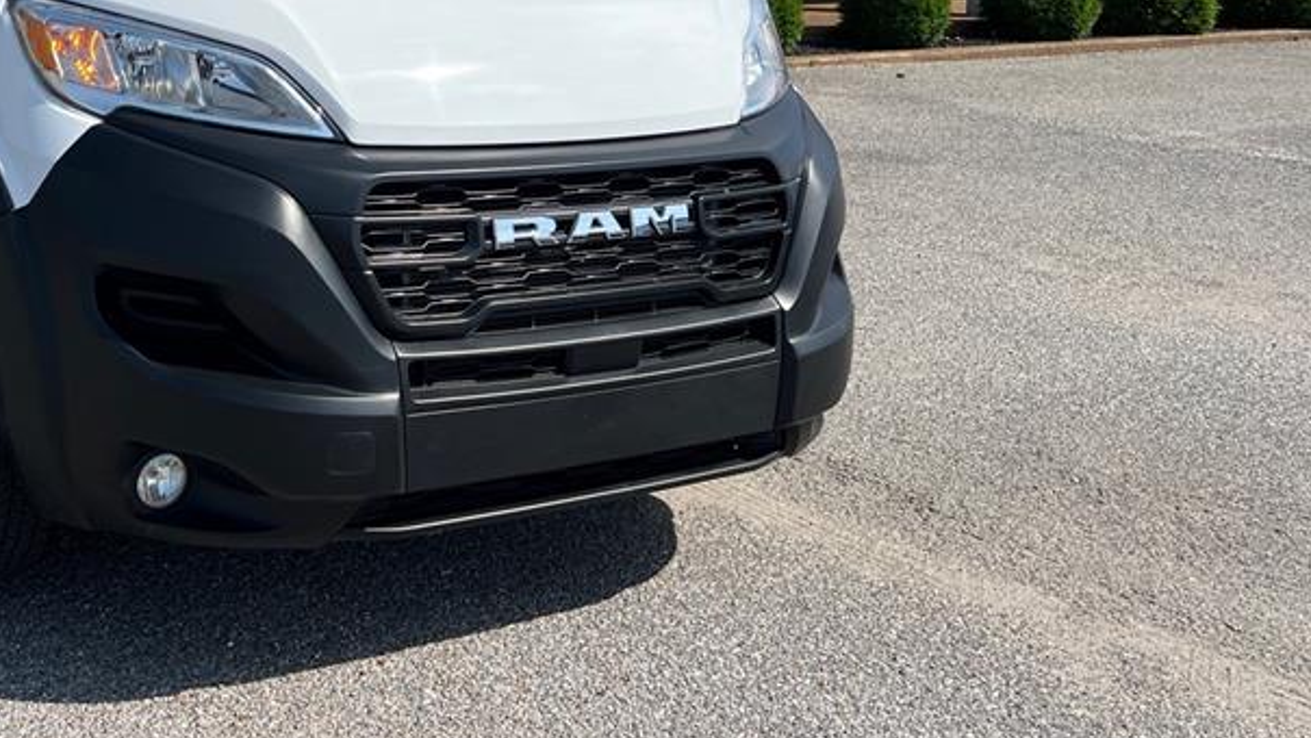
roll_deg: -1.0
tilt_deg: -3.6
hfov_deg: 40.8
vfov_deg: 23.6
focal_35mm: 48
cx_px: 237
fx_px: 1669
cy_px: -37
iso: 50
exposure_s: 1/6993
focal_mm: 5.7
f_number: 1.5
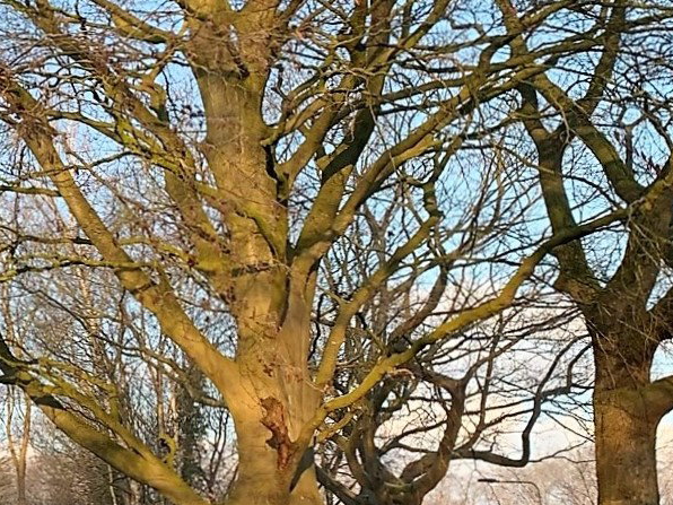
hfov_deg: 25.9
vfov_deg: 21.9
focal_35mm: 66
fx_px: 1283
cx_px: -163
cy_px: 424
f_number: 1.8
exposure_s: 1/325
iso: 25
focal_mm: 4.25
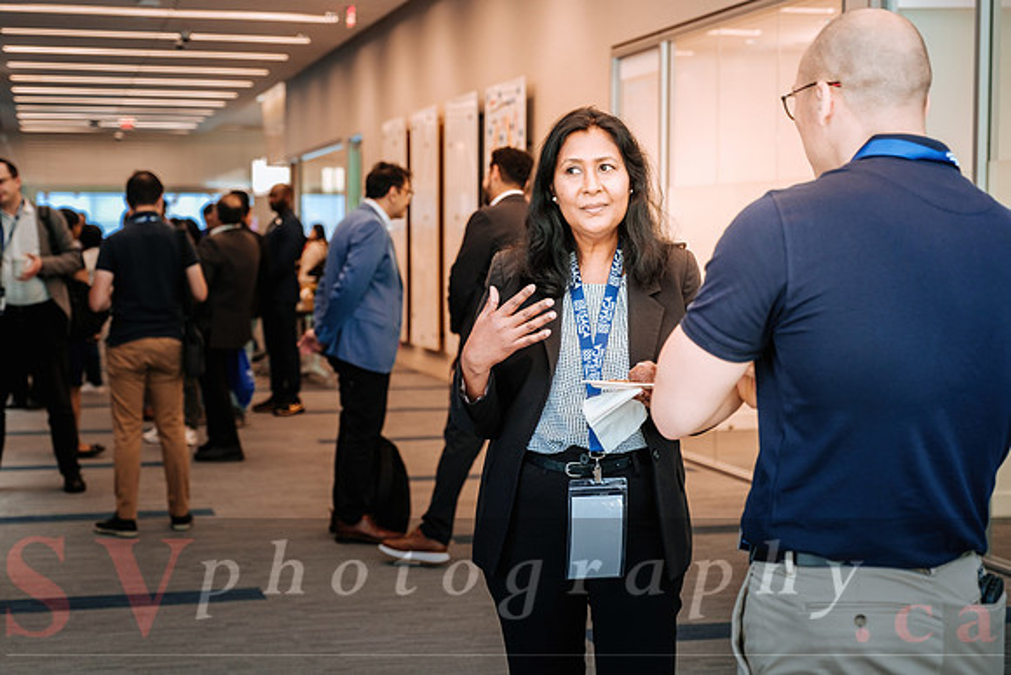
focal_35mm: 56
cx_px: 506
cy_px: 338
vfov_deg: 24.2
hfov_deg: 35.6
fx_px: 1573
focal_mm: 37.6
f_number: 2.8
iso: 800
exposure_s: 1/60
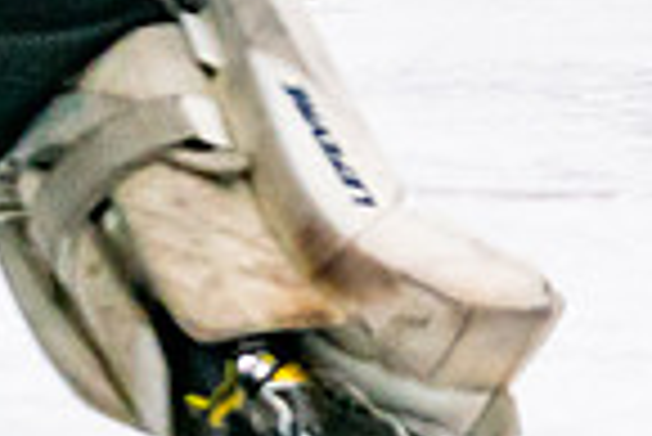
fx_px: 10859
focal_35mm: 599
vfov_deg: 2.3
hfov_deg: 3.4
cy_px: -645
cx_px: 1392
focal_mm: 100
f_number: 2.8
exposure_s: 1/1250
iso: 3200
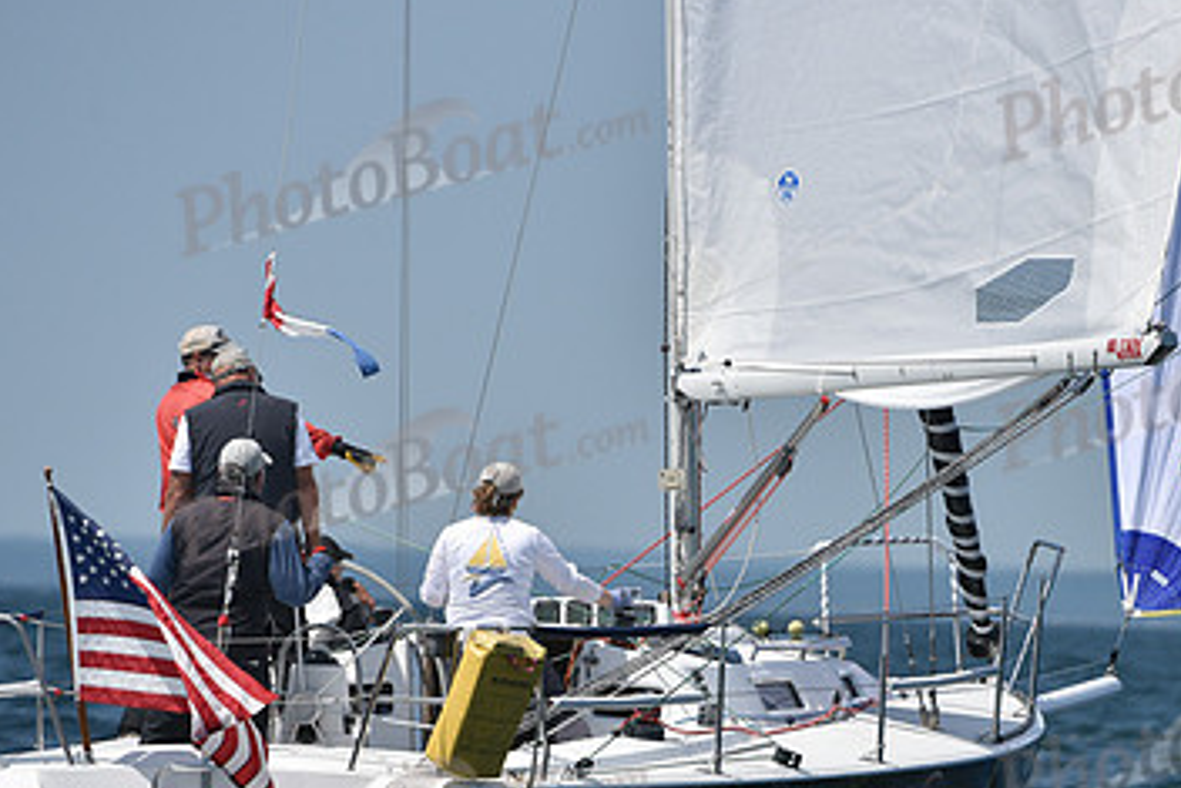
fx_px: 21627
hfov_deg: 3.1
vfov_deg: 2.1
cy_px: 605
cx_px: 825
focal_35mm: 659
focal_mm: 400
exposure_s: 1/2000
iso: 320
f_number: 7.1
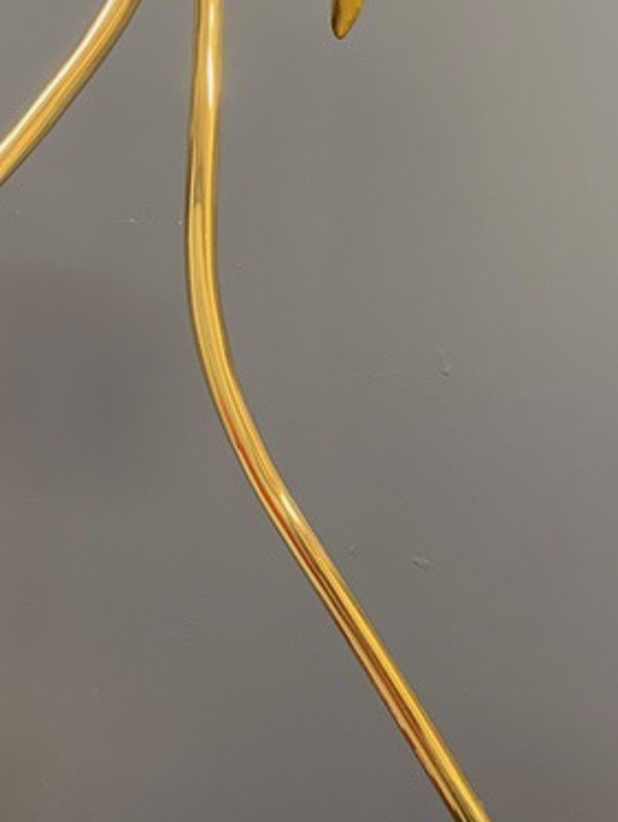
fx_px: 1997
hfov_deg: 17.6
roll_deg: -2.8
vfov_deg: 23.1
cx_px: 263
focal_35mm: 84
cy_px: 606
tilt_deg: +0.6
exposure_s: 1/50
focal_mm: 4.25
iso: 250
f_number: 1.8
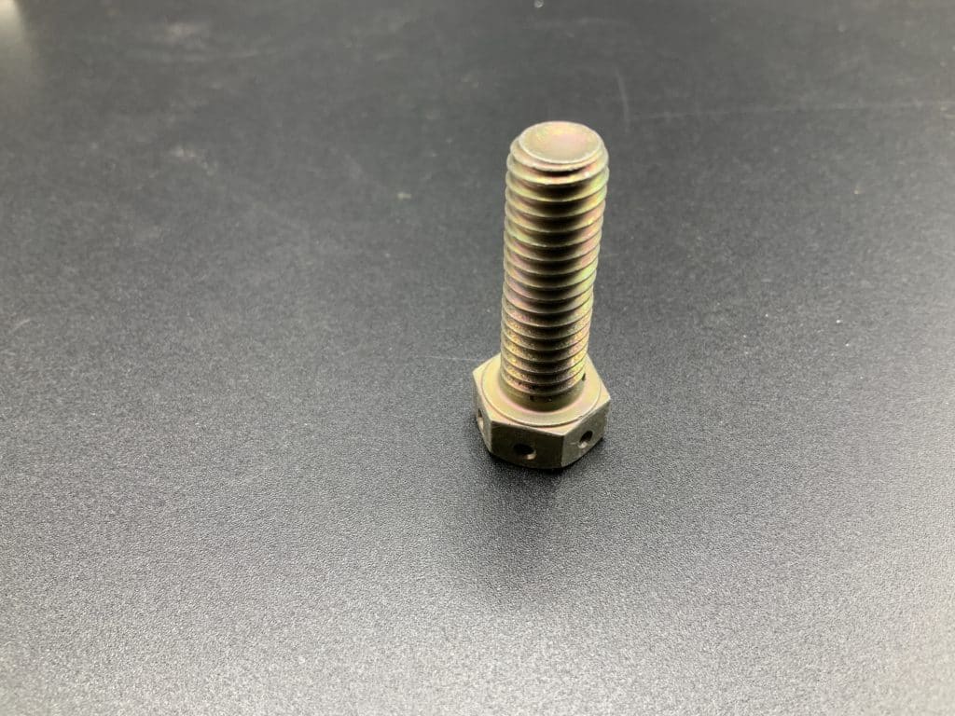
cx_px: 478
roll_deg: +1.4
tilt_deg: -44.6
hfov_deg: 61.7
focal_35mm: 29
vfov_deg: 48.2
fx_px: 800
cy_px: 358
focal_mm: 3
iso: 64
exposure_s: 1/120
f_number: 1.8
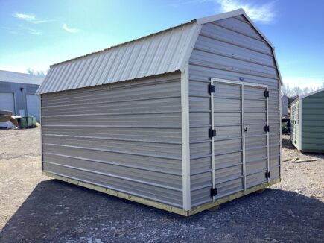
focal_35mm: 31
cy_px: 122
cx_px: 162
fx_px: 290
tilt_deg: -4.0
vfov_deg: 45.4
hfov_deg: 58.4
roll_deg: +3.0
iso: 25
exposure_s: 1/734
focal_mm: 3.3
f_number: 2.4
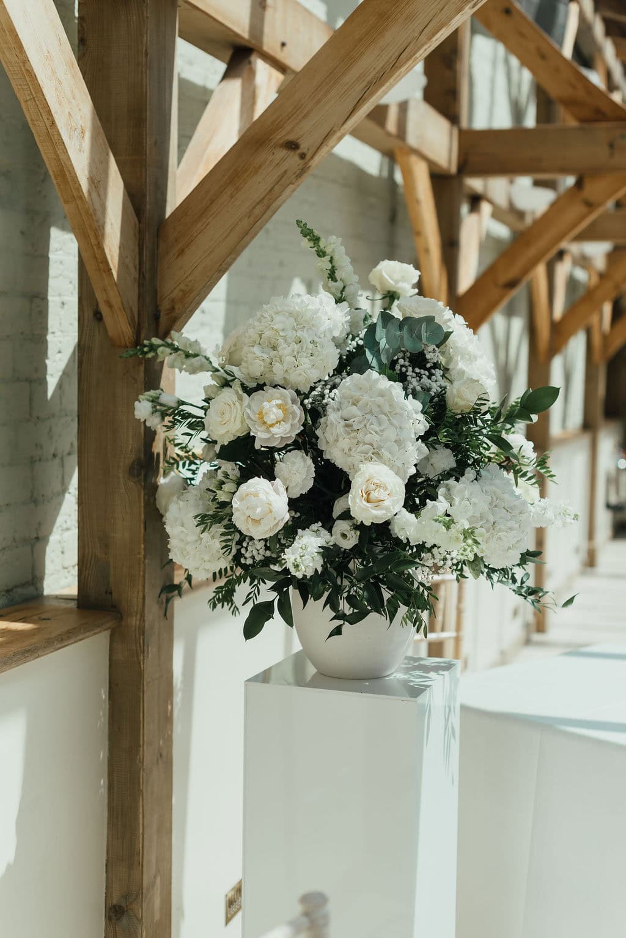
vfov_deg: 39.6
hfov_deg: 27.0
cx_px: 313
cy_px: 469
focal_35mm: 50
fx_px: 1303
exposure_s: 1/2500
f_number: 2.8
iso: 160
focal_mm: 50
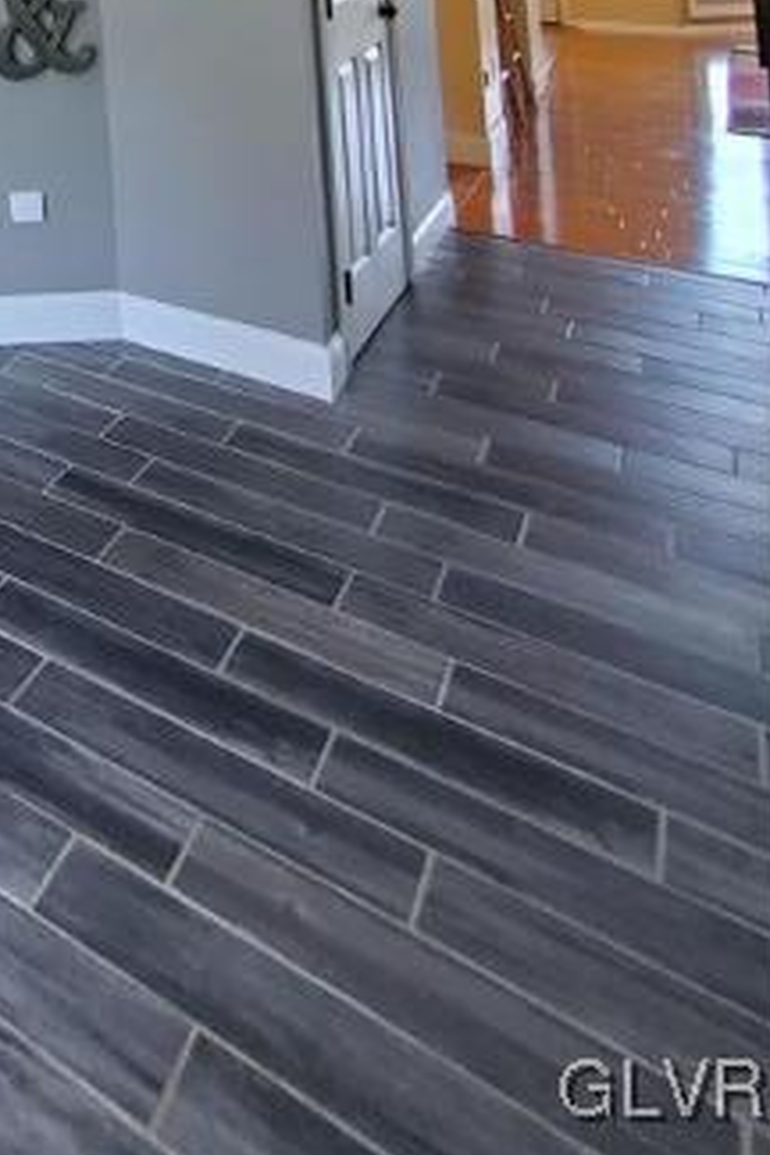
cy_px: -200
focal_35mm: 32
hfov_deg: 31.3
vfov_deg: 41.8
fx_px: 1027
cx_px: -242
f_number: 2.2
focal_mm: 1.8
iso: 400
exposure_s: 1/59
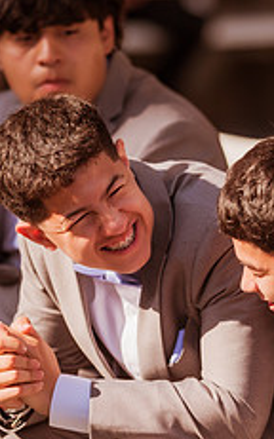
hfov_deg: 3.8
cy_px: 213
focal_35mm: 346
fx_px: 4142
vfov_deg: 6.1
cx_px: 156
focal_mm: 135
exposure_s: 1/6400
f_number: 1.8
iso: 100
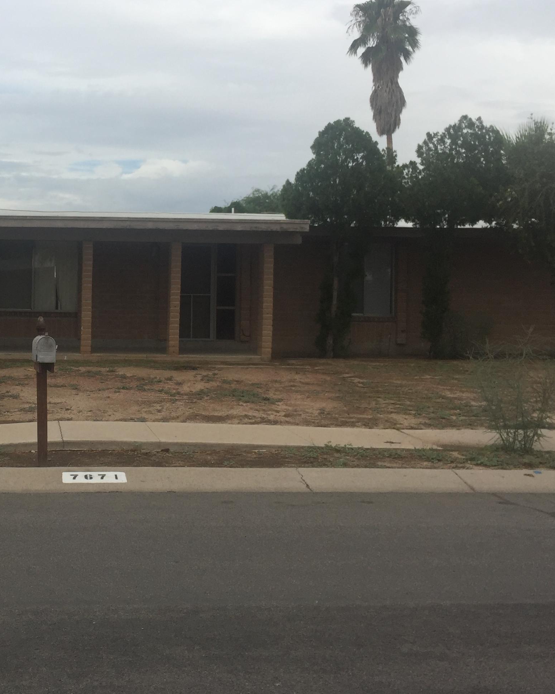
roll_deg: -1.1
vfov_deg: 41.9
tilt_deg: -0.5
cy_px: 301
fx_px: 903
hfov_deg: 32.9
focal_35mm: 44
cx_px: 90
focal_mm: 4.15
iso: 32
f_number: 2.2
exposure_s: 1/1883
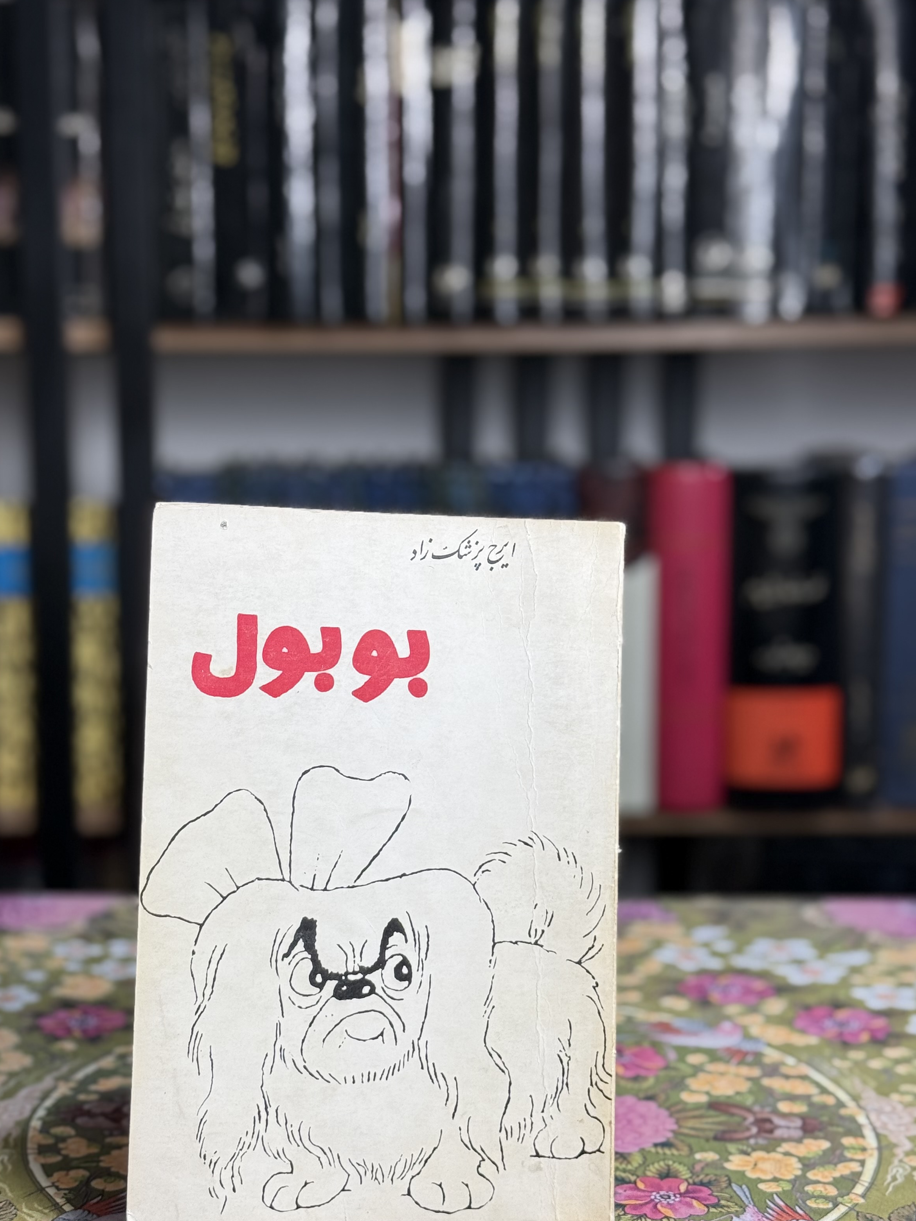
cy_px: 627
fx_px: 2188
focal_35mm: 62
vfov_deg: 31.2
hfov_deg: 23.6
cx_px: 382
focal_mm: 6.76
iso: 50
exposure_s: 1/100
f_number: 1.78
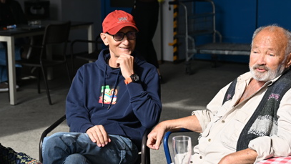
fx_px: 671
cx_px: 137
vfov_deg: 13.9
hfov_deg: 24.5
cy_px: 92
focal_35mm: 87
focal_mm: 49
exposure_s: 1/640
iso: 400
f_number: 4.5
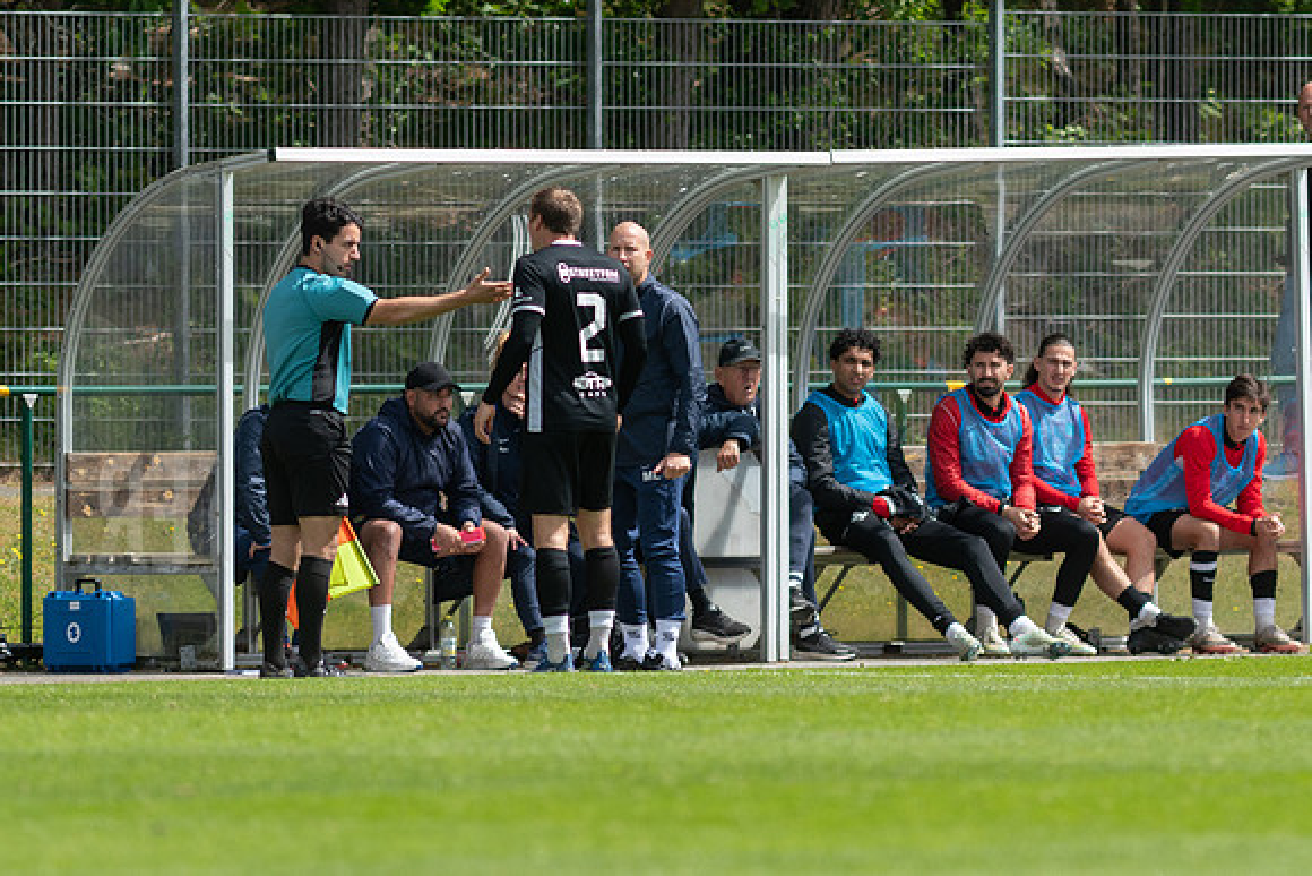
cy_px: 438
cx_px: 656
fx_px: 23275
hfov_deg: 3.2
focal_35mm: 639
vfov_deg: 2.2
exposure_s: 1/2500
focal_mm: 300
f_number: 3.2
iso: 220
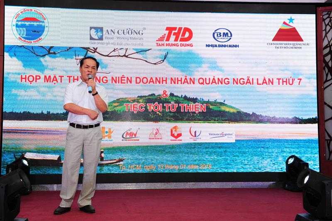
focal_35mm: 44
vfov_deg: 30.5
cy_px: 110
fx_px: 405
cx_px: 166
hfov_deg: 44.5
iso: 800
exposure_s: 1/200
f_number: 6.3
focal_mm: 44
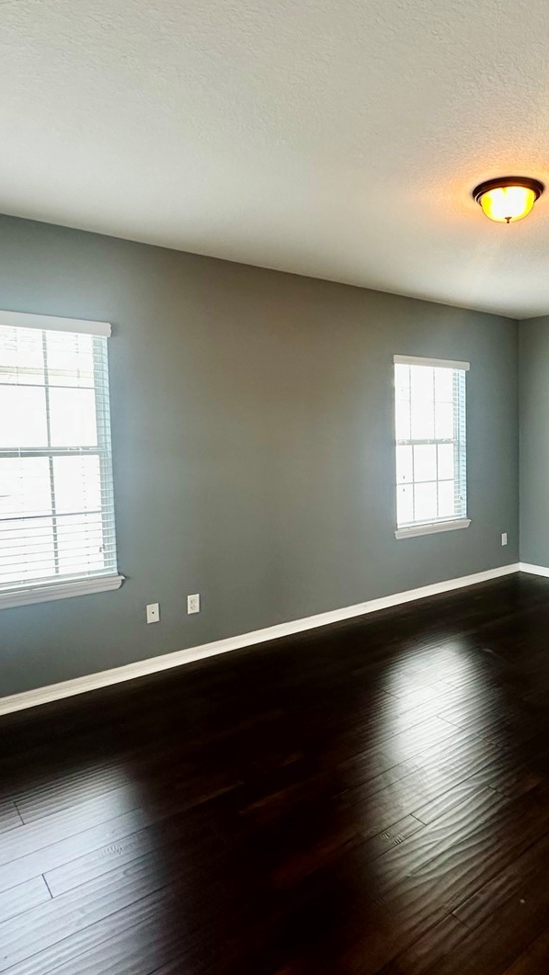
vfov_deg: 78.7
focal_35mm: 23
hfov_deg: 47.6
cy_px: 470
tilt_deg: -3.4
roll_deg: +0.9
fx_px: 595
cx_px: 414
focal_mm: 2.22
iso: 160
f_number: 2.2
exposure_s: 1/60
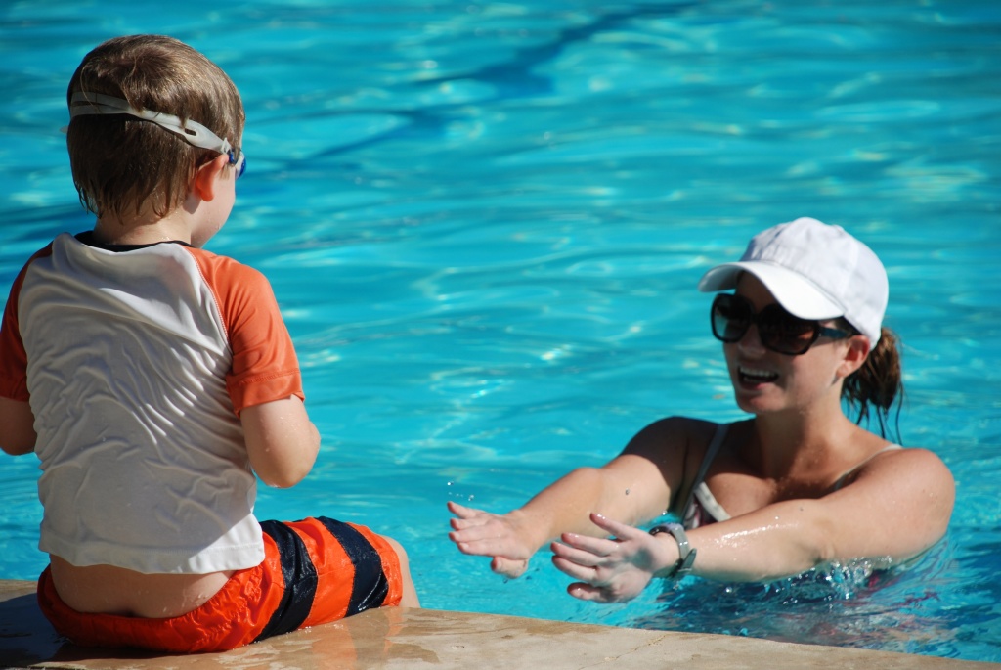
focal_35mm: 202
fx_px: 5636
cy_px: 335
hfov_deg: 10.1
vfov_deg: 6.8
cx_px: 500
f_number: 5.6
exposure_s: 1/500
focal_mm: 135
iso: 100
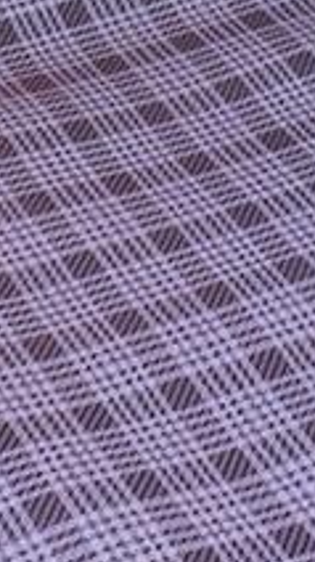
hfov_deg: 7.7
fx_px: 2350
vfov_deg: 13.1
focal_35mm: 158
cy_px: -186
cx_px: 180
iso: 100
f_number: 3
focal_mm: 4.3
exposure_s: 1/40
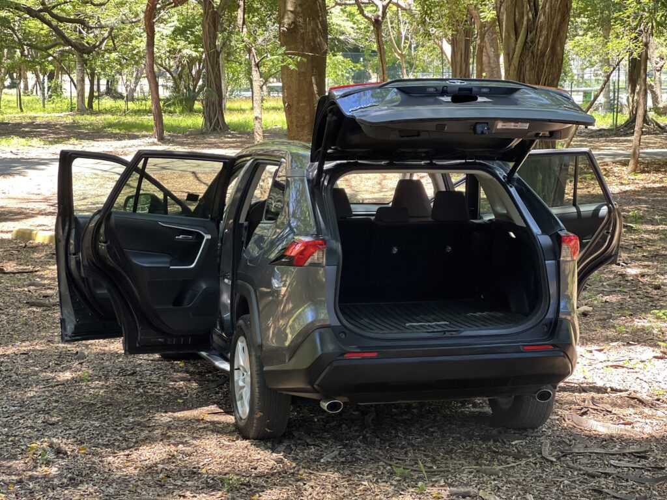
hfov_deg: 25.3
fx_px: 1484
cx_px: 334
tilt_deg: -5.7
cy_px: 250
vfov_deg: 19.1
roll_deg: -0.1
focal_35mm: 77
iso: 200
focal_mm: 9
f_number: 2.8
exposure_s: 1/121
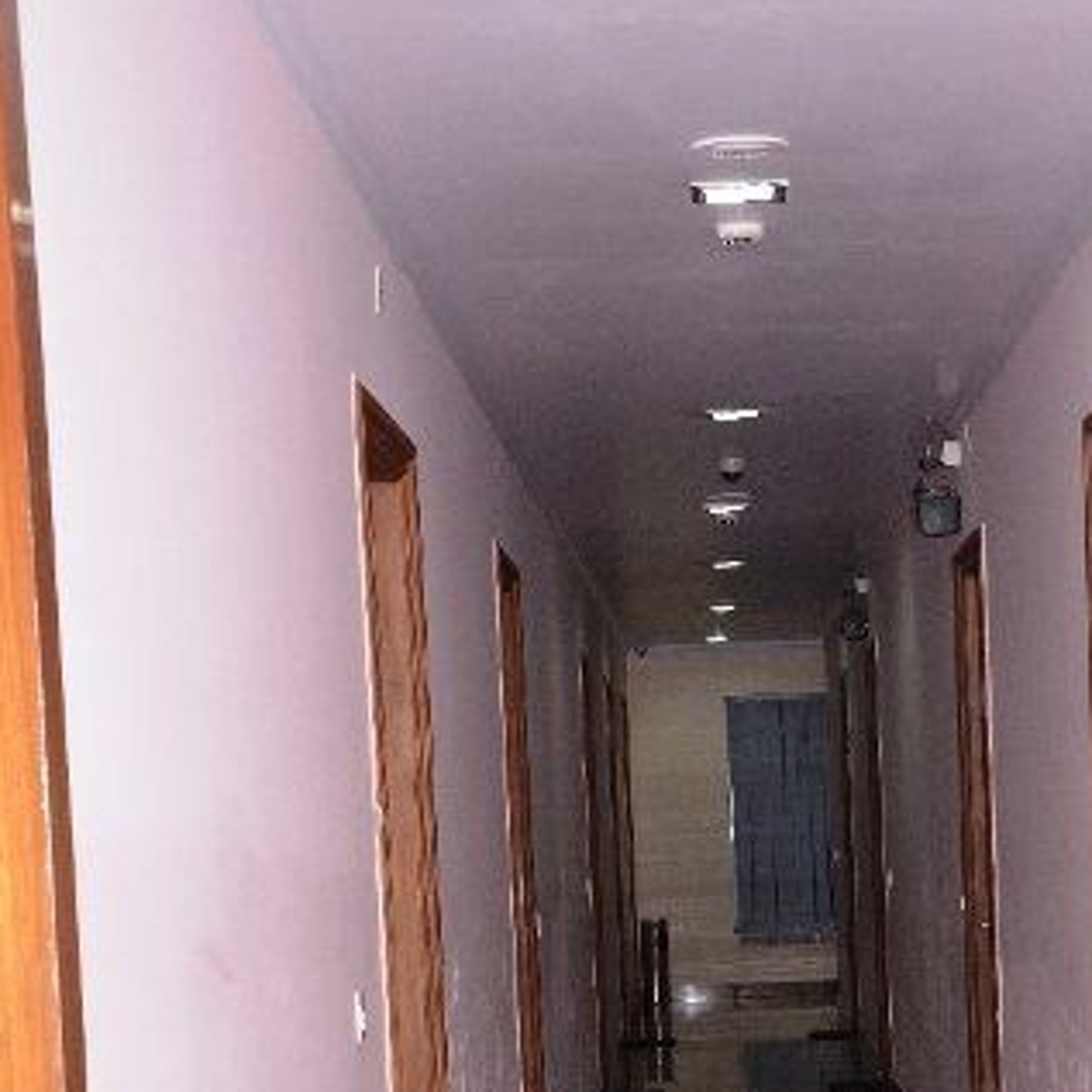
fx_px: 3391
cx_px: 806
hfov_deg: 18.2
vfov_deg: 17.9
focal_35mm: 95
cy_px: 1039
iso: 1000
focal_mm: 32
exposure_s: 1/60
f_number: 5.6
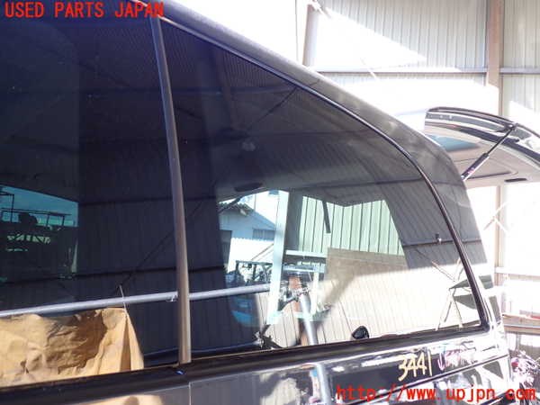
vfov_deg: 46.8
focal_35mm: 30
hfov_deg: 60.0
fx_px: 468
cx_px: 270
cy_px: 202
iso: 100
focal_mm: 5.4
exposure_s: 1/80
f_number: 2.3
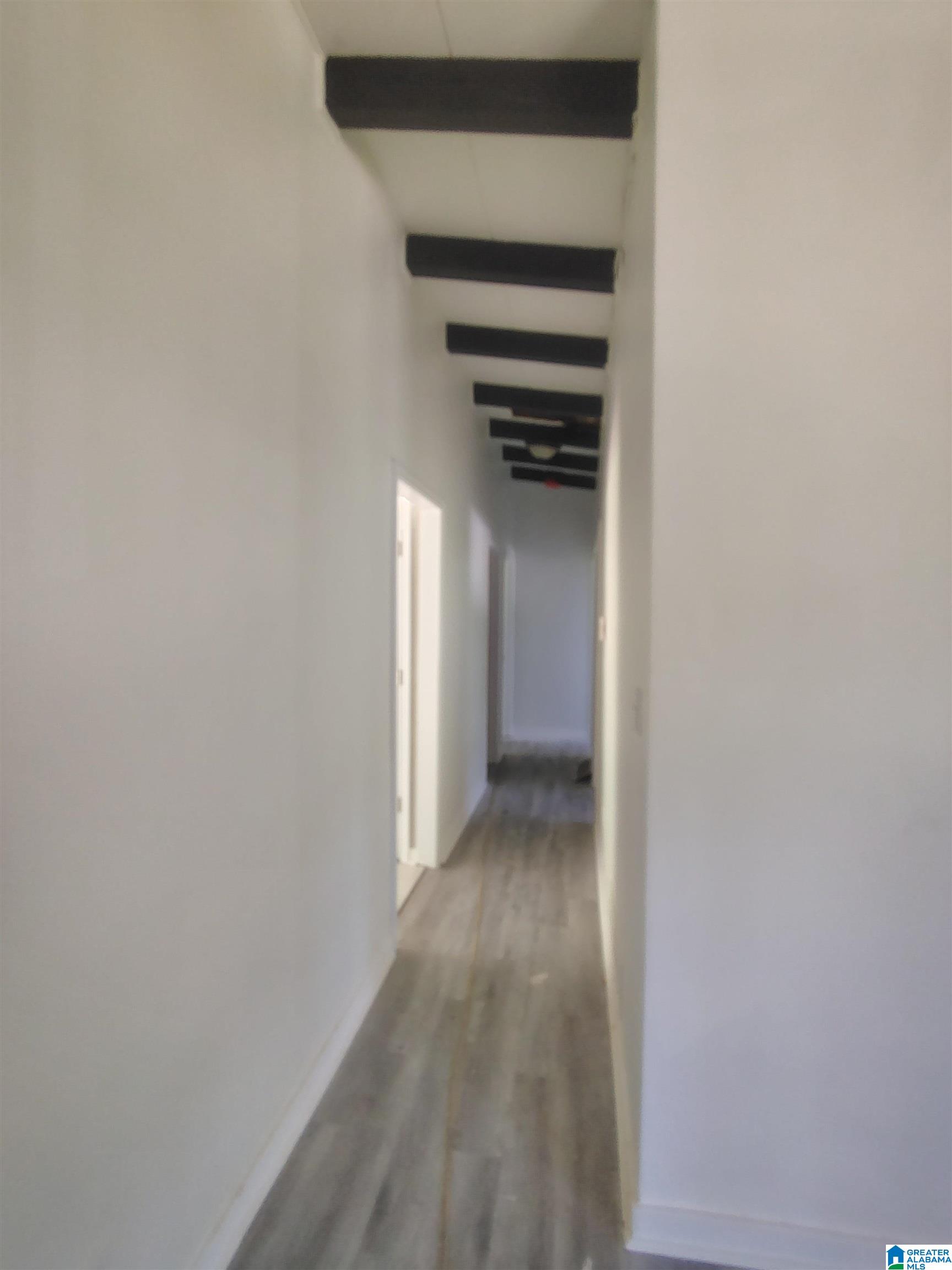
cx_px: 476
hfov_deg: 78.1
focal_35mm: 16
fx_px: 587
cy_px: 635
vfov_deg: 94.5
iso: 446
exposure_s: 1/24
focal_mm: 2.13
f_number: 2.2
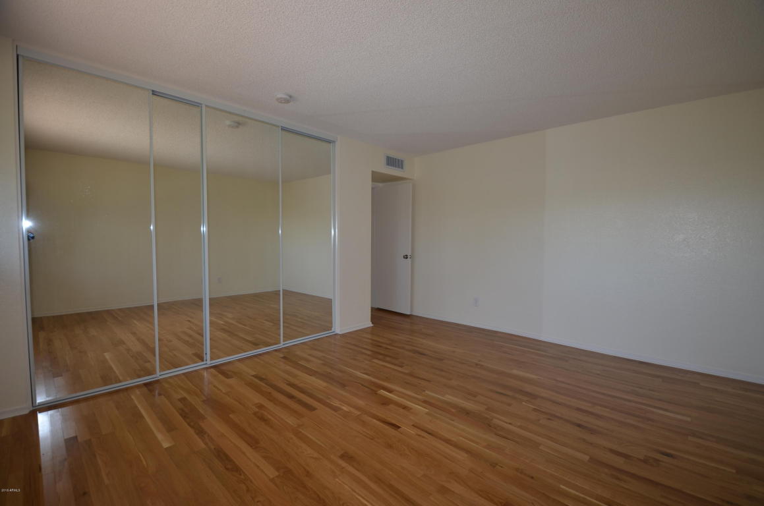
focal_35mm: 15
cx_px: 382
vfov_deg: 77.1
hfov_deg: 100.5
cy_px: 253
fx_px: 318
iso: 100
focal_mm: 10
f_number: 4
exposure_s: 1/60
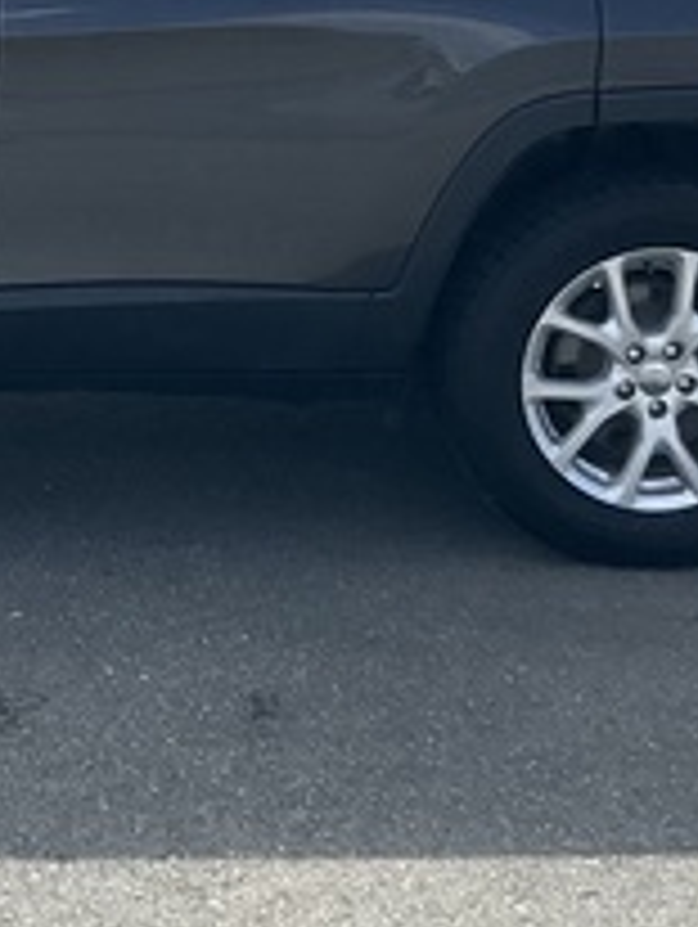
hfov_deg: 15.9
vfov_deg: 21.3
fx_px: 2415
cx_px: -99
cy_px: 99
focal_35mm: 90
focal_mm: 3
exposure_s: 1/2058
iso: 25
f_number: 1.8
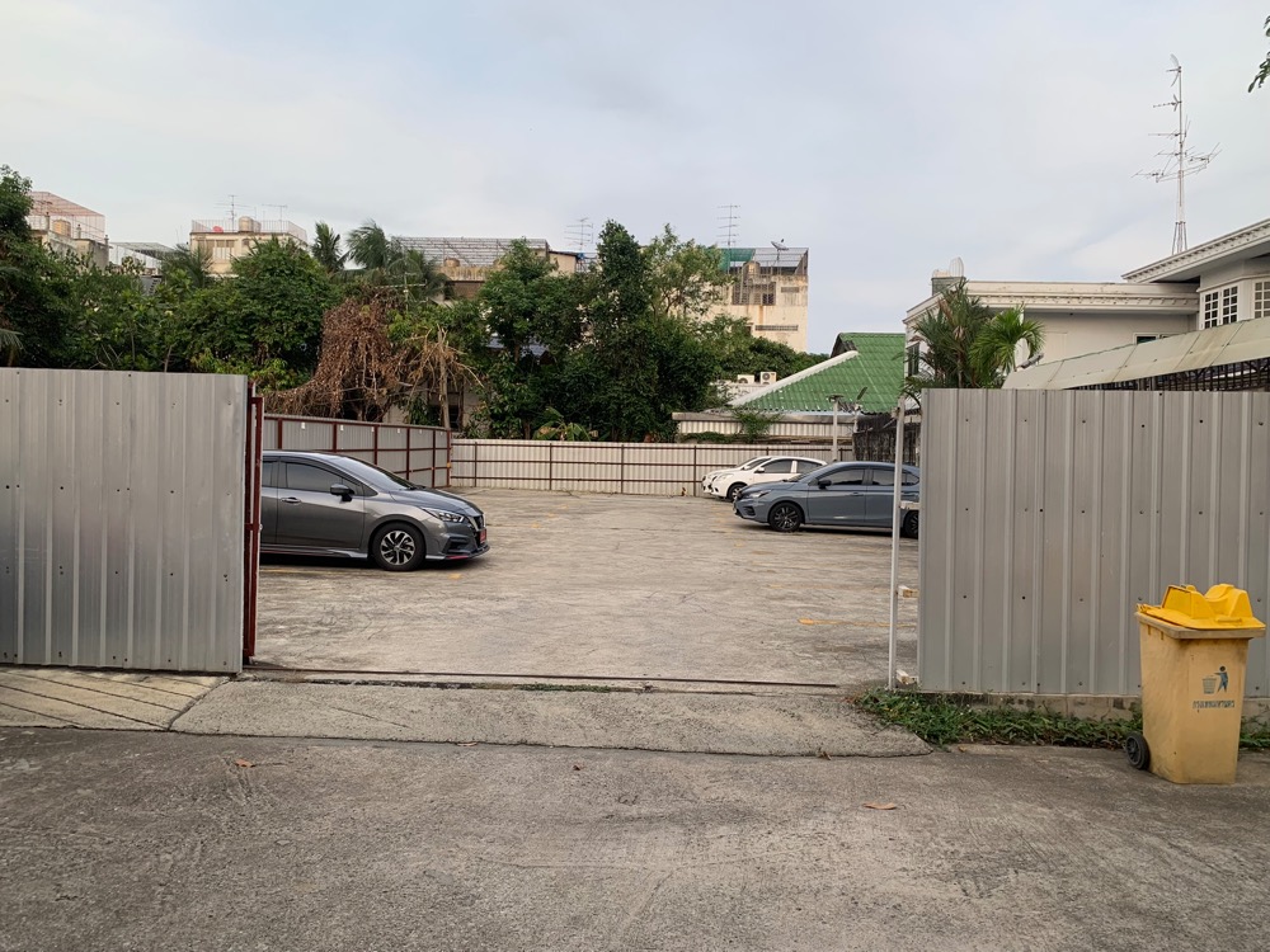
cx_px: 635
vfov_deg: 53.1
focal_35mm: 26
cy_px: 476
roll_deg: -2.4
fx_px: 954
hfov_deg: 67.3
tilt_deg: -1.4
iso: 32
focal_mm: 4.25
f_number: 1.8
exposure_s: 1/122
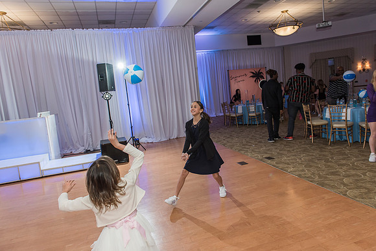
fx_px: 261
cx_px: 195
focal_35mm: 25
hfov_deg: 71.6
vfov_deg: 51.4
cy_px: 121
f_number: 4
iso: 800
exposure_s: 1/100
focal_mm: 24
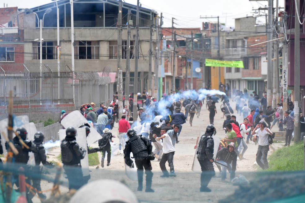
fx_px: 2540
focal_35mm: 300
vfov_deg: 4.6
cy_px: 102
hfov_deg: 6.9
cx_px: 152
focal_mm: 200
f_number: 4
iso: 400
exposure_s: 1/2000
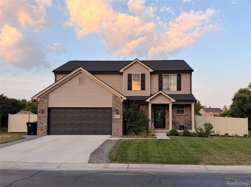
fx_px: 174
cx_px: 126
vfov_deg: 56.6
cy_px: 94
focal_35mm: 24
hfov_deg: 71.8
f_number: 1.78
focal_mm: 6.76
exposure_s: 1/671
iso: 80
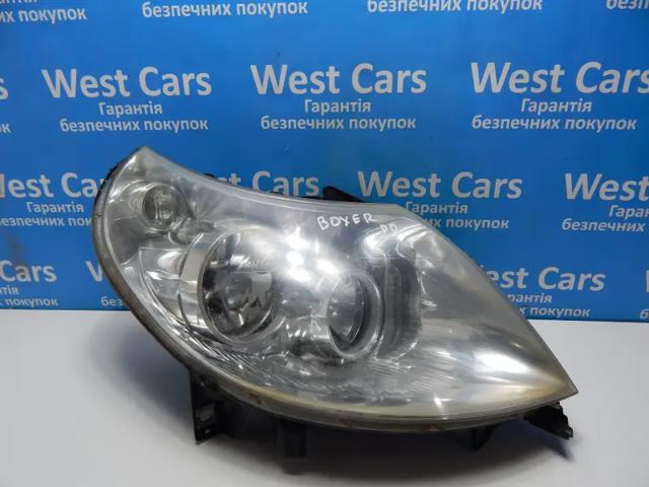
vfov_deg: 58.9
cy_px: 244
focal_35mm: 23
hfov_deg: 73.9
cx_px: 324
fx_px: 431
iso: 125
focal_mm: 4
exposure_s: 1/80
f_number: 3
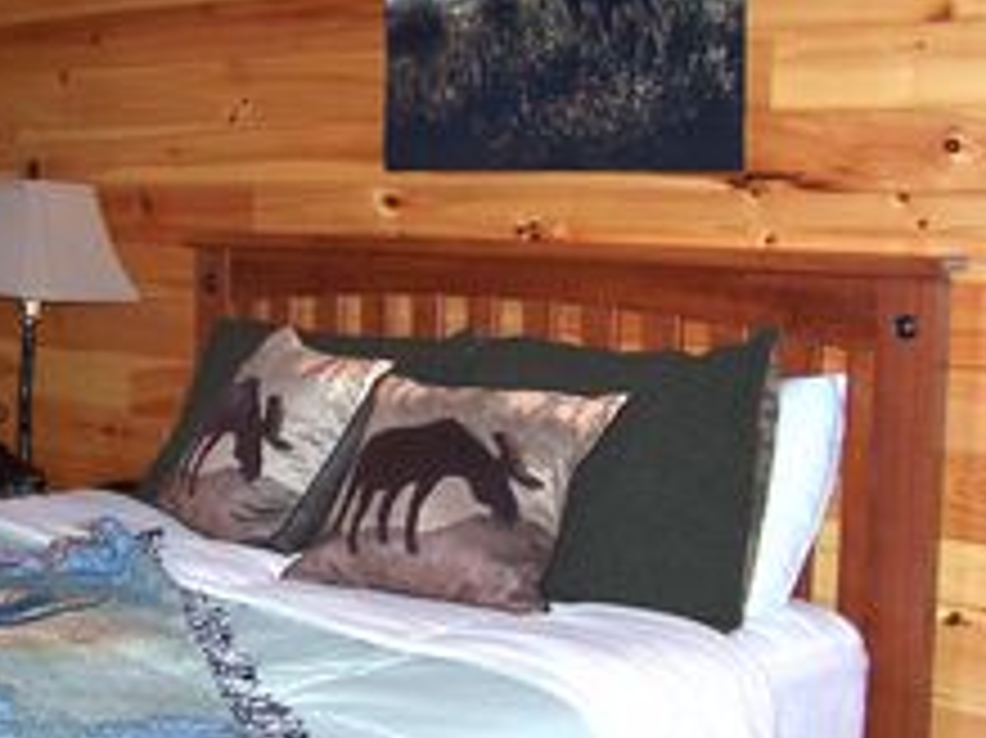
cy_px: 360
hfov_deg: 29.6
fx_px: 1822
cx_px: 194
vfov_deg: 22.9
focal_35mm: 64
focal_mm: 6.3
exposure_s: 1/60
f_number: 2.8
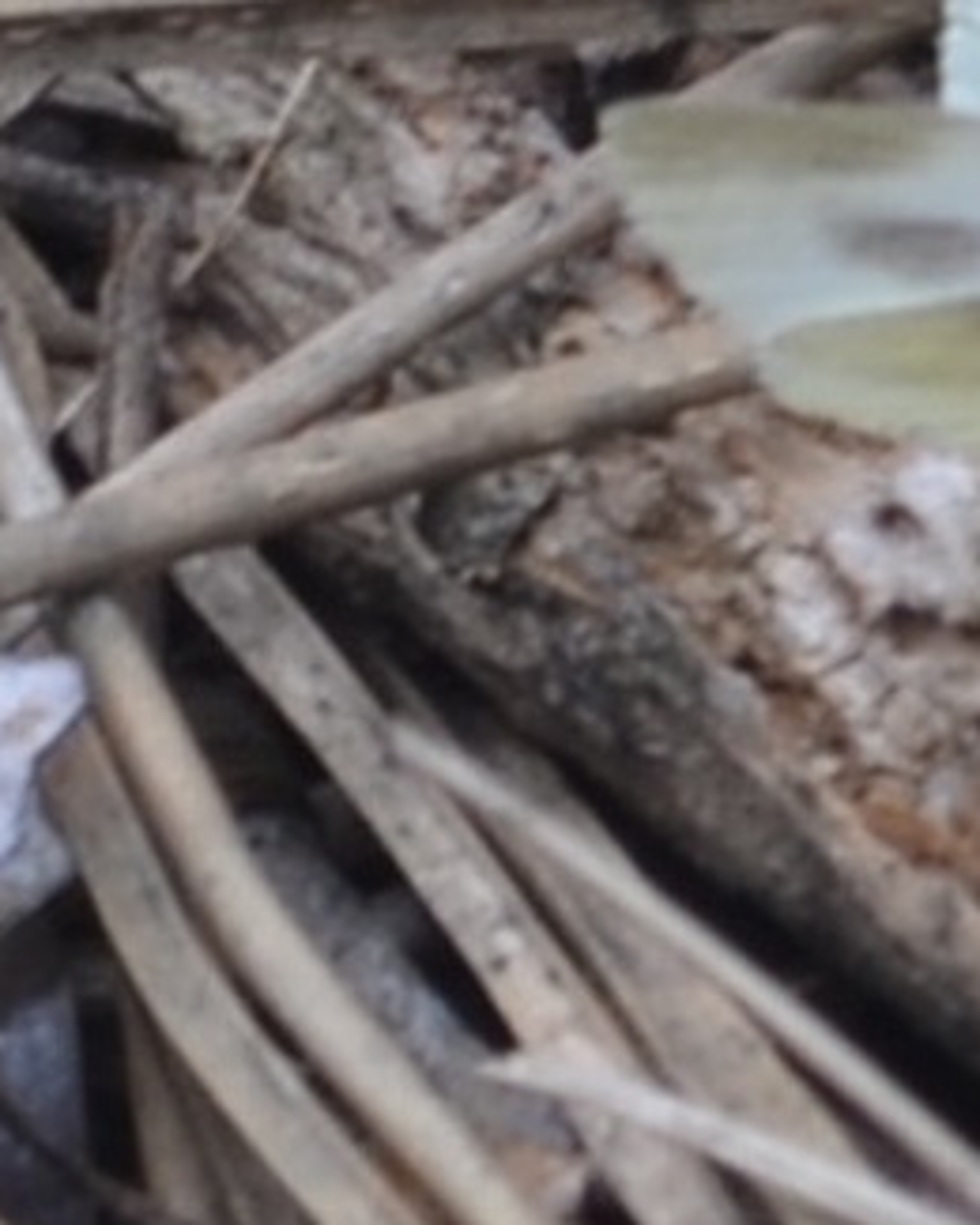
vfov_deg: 8.4
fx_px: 8353
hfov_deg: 6.6
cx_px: 1427
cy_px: 60
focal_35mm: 230
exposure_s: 1/60
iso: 125
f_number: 8
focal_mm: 55
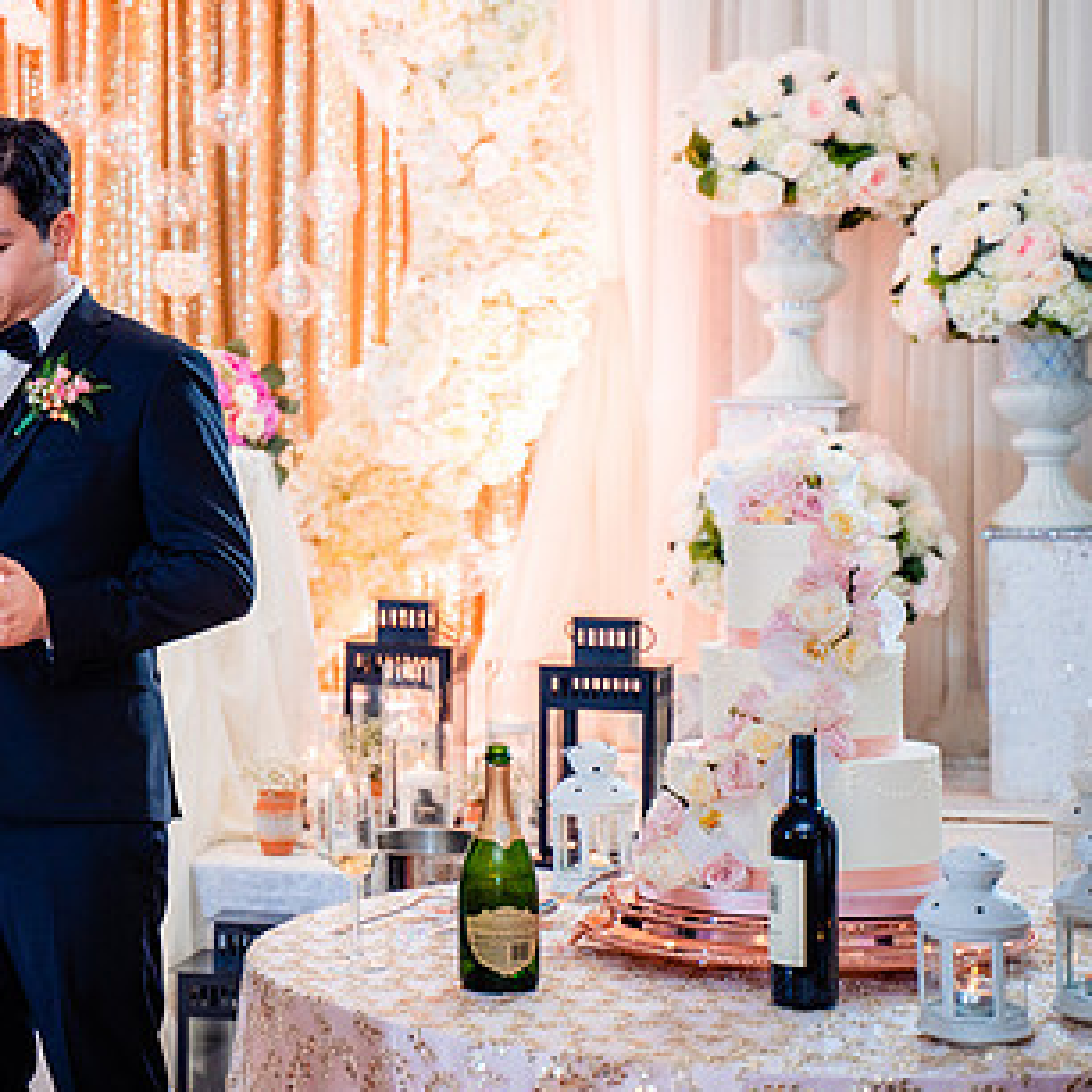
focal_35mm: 103
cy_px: 434
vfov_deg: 16.9
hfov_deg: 16.7
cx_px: 118
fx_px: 3676
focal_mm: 64
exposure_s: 1/160
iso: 800
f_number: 3.5
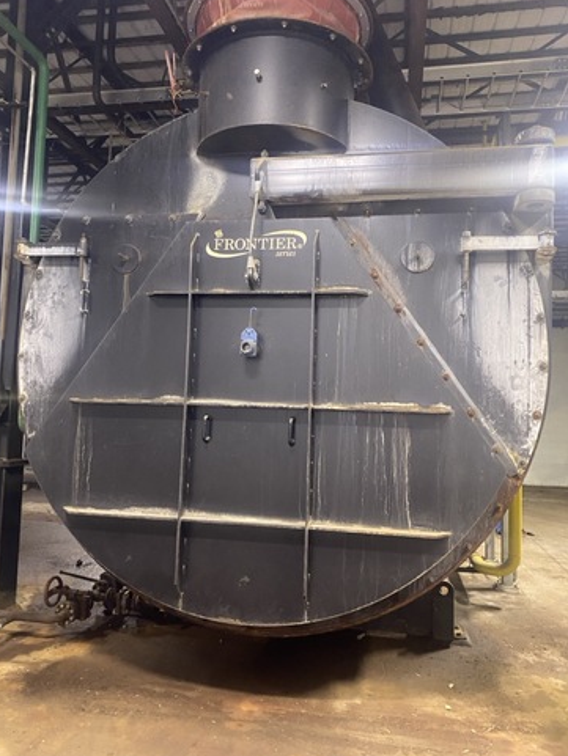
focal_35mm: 27
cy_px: 368
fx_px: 590
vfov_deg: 65.3
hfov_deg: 51.4
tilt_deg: +5.7
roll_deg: -3.9
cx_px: 275
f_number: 1.8
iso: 500
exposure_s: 1/30
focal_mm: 4.25
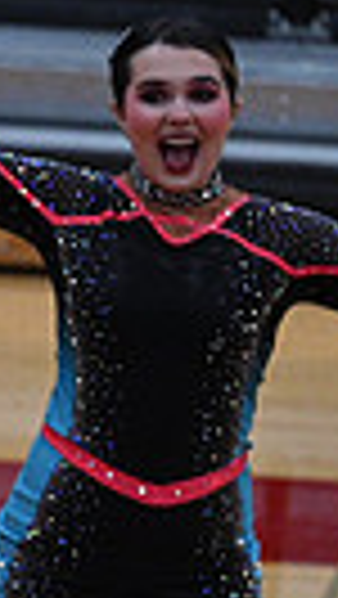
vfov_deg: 2.4
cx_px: -919
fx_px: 14503
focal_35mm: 912
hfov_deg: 1.3
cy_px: 425
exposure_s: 1/400
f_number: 4
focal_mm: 200
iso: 4000
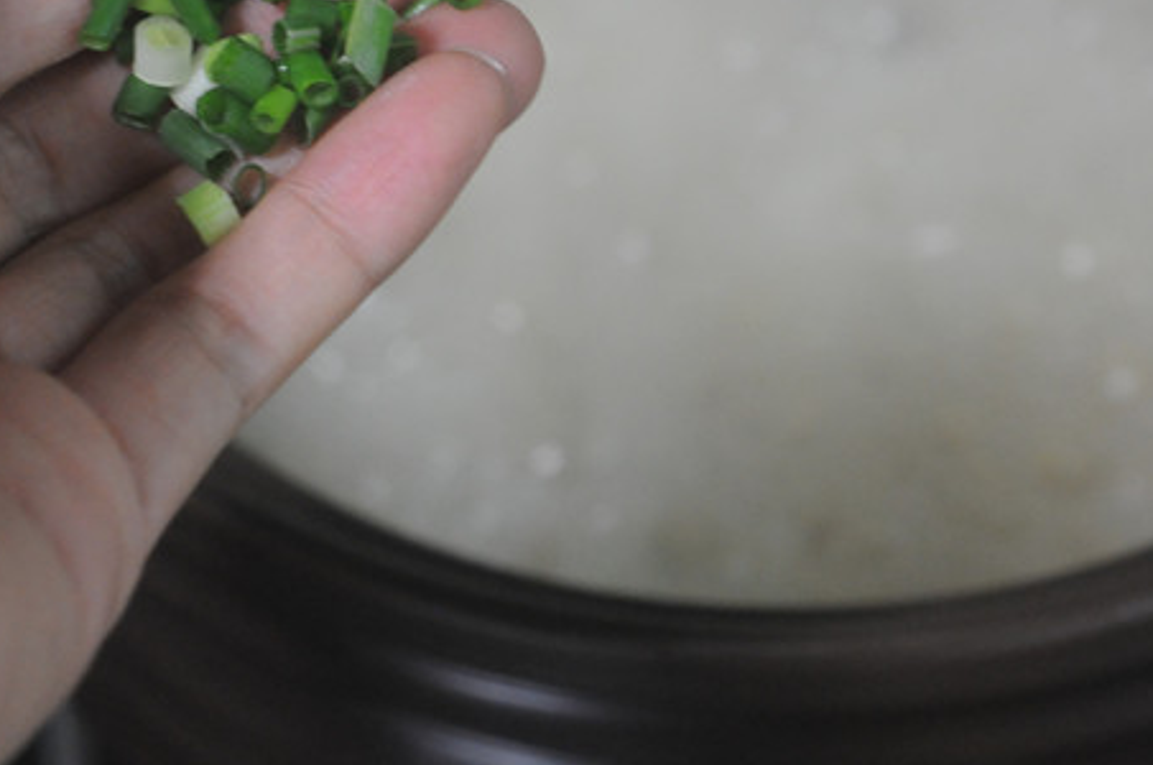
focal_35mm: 145
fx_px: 4637
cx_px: 935
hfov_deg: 14.1
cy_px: 76
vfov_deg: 9.4
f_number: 3.5
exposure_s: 1/15
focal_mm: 50
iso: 1250
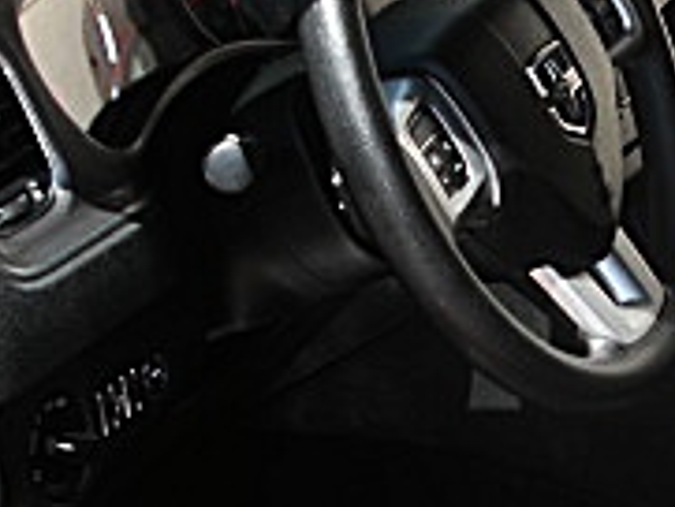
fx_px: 2478
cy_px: 425
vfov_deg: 11.6
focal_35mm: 127
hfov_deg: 15.2
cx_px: 679
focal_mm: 6.3
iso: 50
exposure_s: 1/320
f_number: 2.8
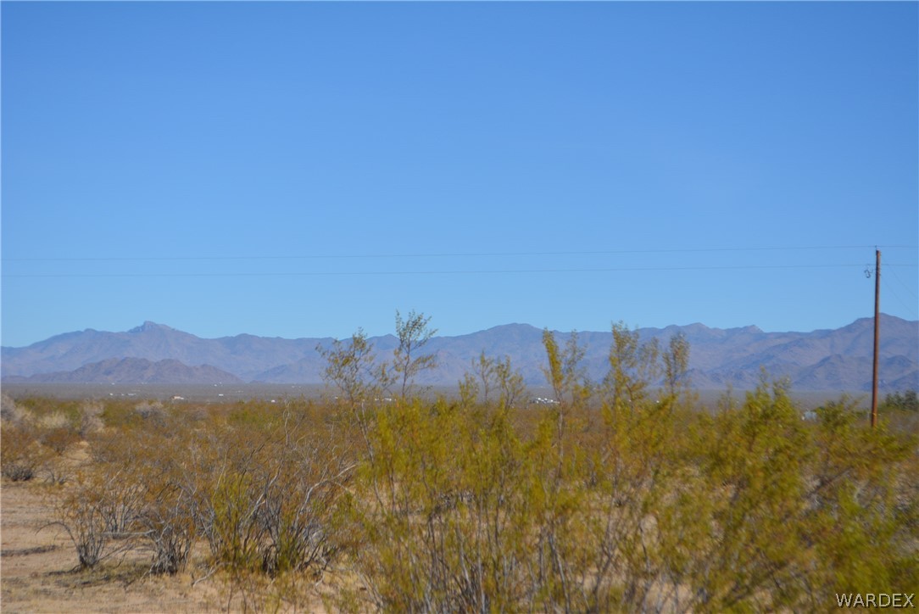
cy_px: 307
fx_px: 2107
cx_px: 460
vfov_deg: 16.6
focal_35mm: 82
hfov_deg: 24.6
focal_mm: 55
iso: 400
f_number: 7.1
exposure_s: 1/2000
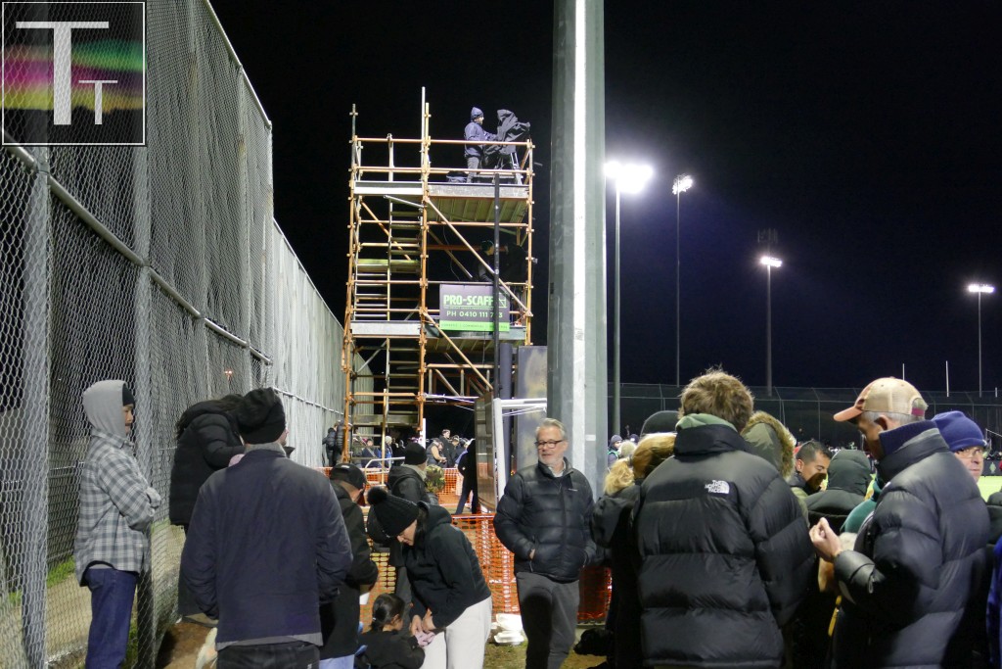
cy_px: 334
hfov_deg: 41.9
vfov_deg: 28.7
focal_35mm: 47
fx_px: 1308
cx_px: 501
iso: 1600
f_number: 3.3
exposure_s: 1/40
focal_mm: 17
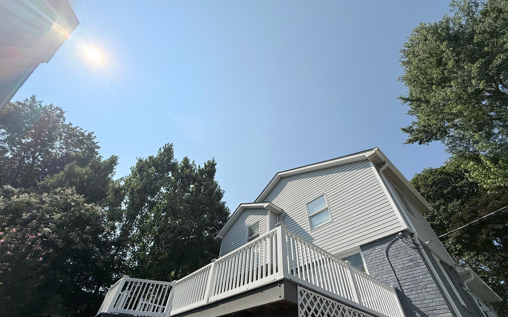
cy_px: 175
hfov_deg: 101.5
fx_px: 208
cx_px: 257
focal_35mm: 15
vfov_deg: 74.6
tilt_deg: +45.7
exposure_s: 1/4425
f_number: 2.2
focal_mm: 2.22
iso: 50
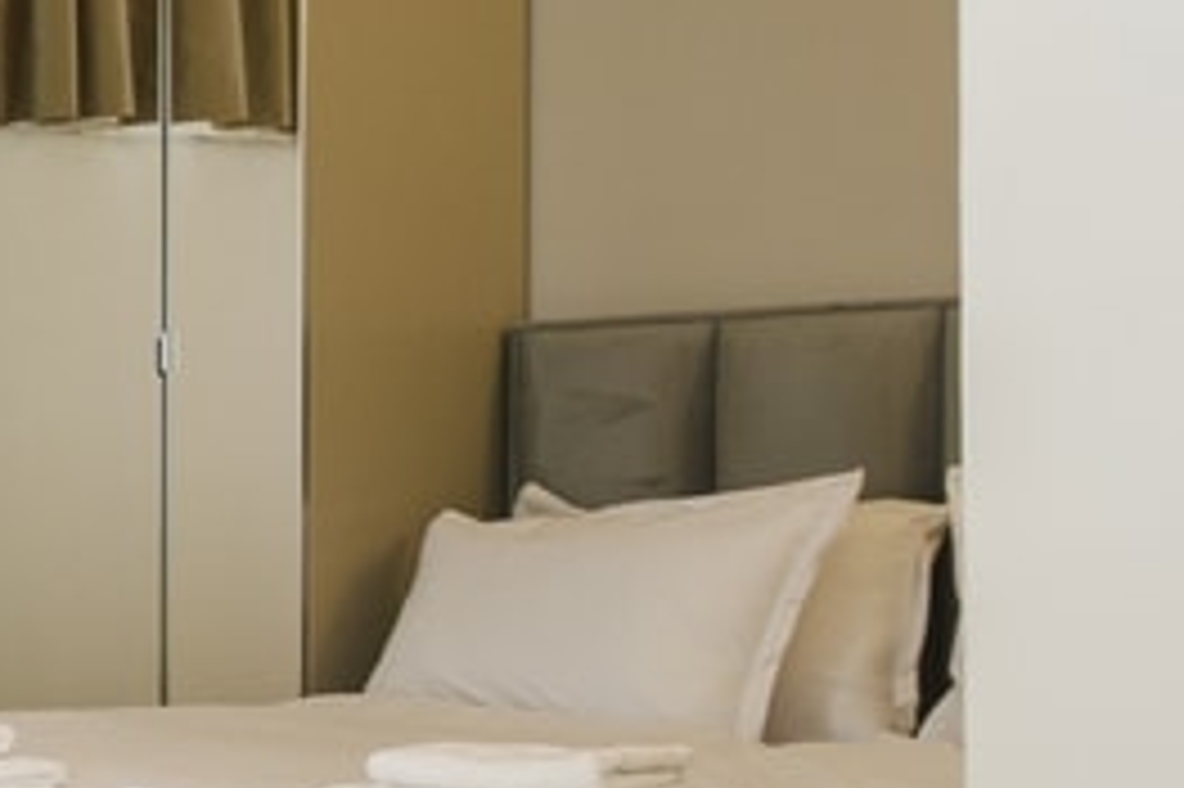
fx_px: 2531
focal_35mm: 77
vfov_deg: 17.6
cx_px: -1238
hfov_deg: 17.7
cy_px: 536
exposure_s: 1/8
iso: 320
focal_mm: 10
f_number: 8
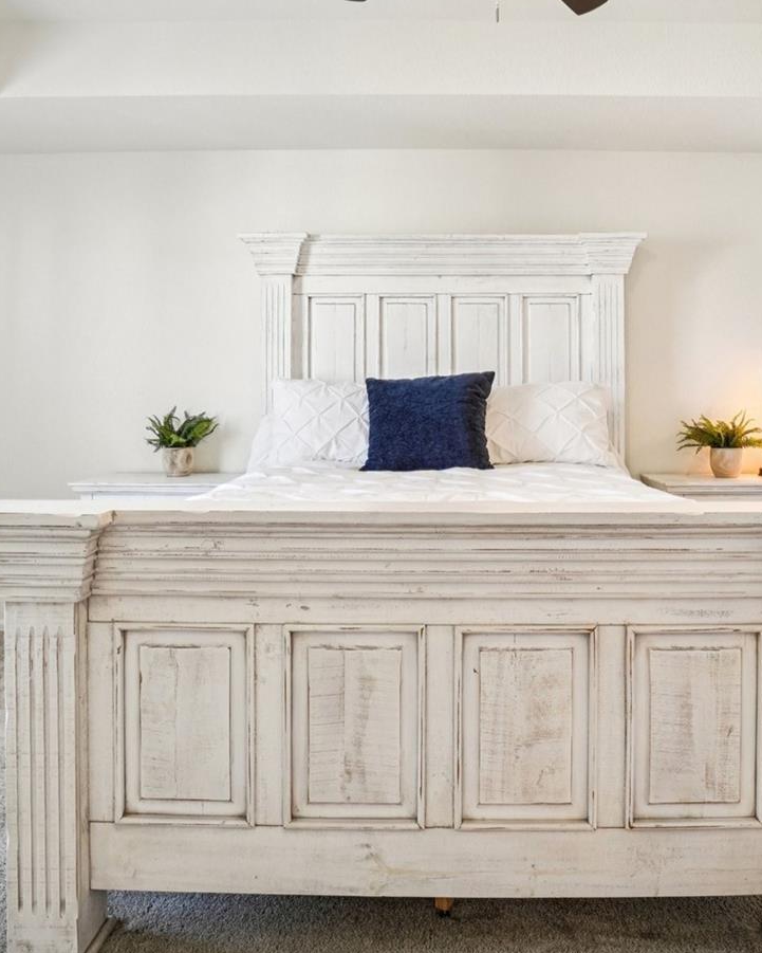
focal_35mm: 25
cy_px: 420
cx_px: 446
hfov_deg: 56.5
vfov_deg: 67.9
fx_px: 705
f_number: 8
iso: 400
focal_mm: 10
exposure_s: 1/40
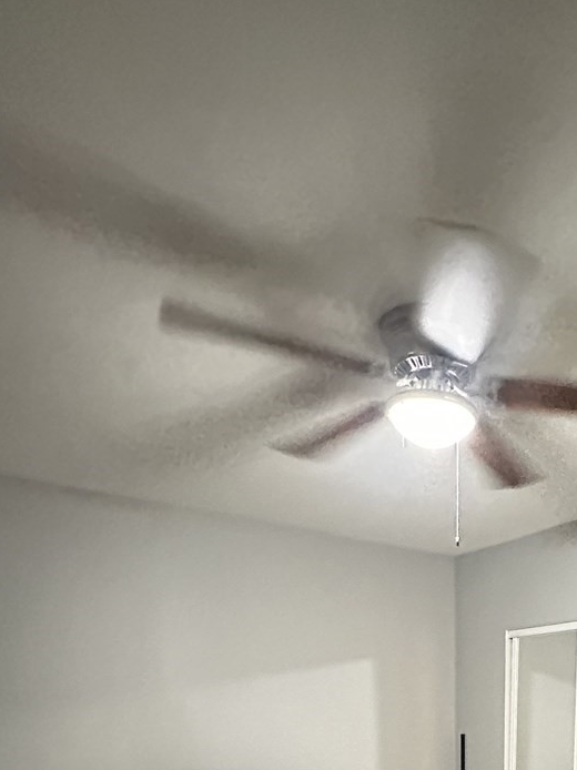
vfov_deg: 47.4
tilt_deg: -4.2
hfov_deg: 41.7
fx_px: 689
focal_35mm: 31
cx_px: 520
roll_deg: -0.6
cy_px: 787
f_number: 2.2
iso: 1600
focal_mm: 2.22
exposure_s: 1/30
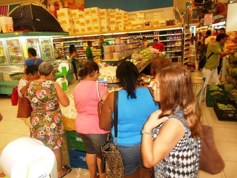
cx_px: 118
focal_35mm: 26
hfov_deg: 67.3
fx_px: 178
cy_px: 89
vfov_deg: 53.1
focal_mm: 4.6
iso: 250
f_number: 3.2
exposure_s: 1/25
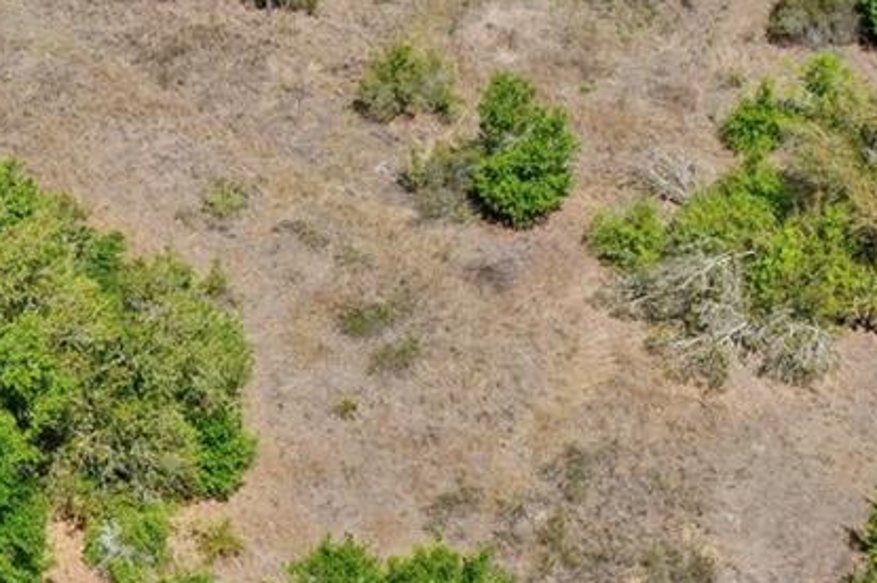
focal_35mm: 108
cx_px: 142
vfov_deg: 12.5
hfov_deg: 18.7
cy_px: -8
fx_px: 2629
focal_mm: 10.26
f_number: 5.6
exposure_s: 1/500
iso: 100
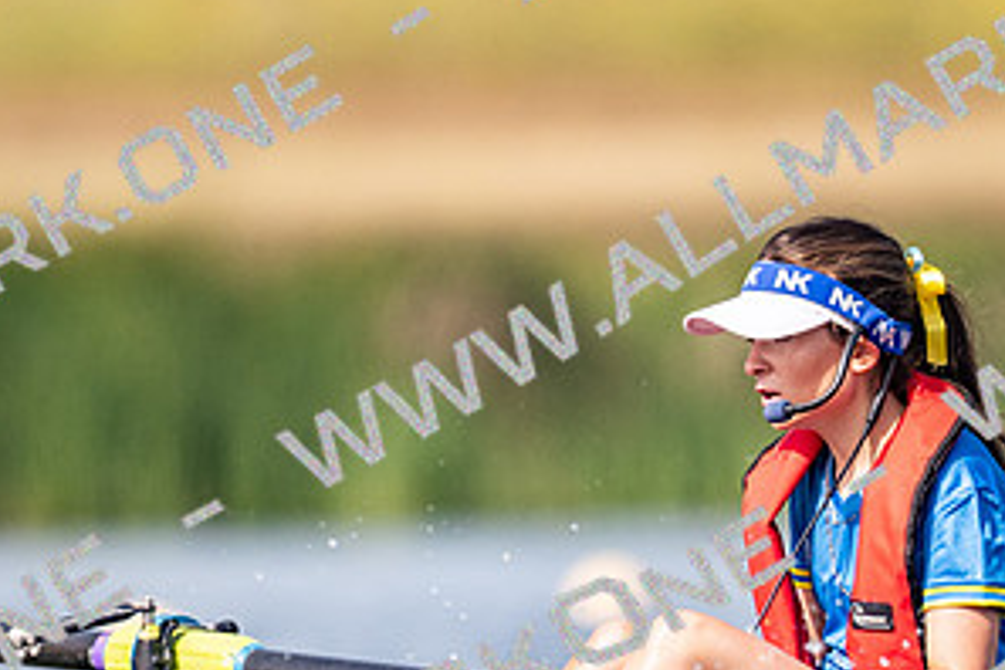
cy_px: 497
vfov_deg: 0.8
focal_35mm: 1755
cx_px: 694
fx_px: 48990
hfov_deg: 1.2
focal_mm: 600
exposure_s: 1/2500
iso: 160
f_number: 4
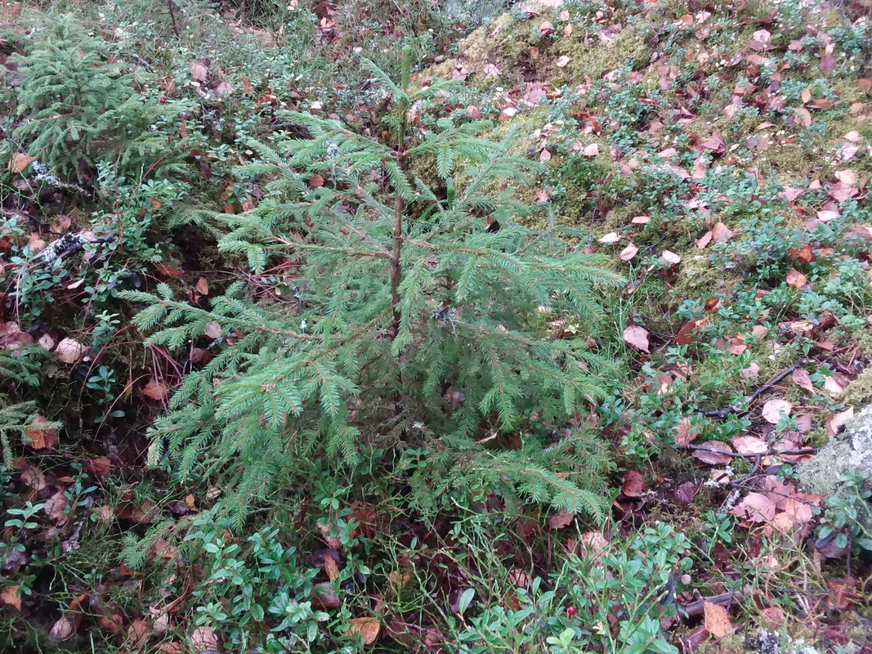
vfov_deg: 51.3
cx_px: 436
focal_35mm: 27
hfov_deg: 65.3
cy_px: 327
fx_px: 680
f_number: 1.9
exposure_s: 1/25
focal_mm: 2.91
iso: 100
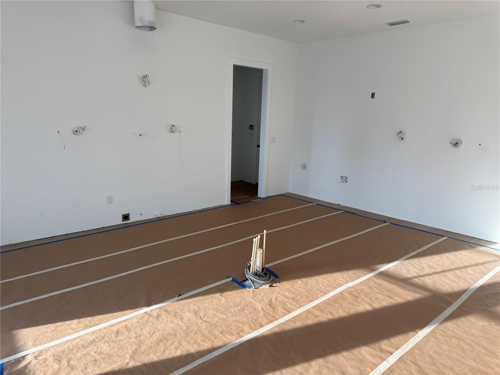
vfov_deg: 56.8
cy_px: 188
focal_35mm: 24
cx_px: 250
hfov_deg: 71.6
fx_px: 347
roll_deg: -1.2
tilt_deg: -13.2
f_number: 1.78
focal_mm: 6.76
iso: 80
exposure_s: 1/477
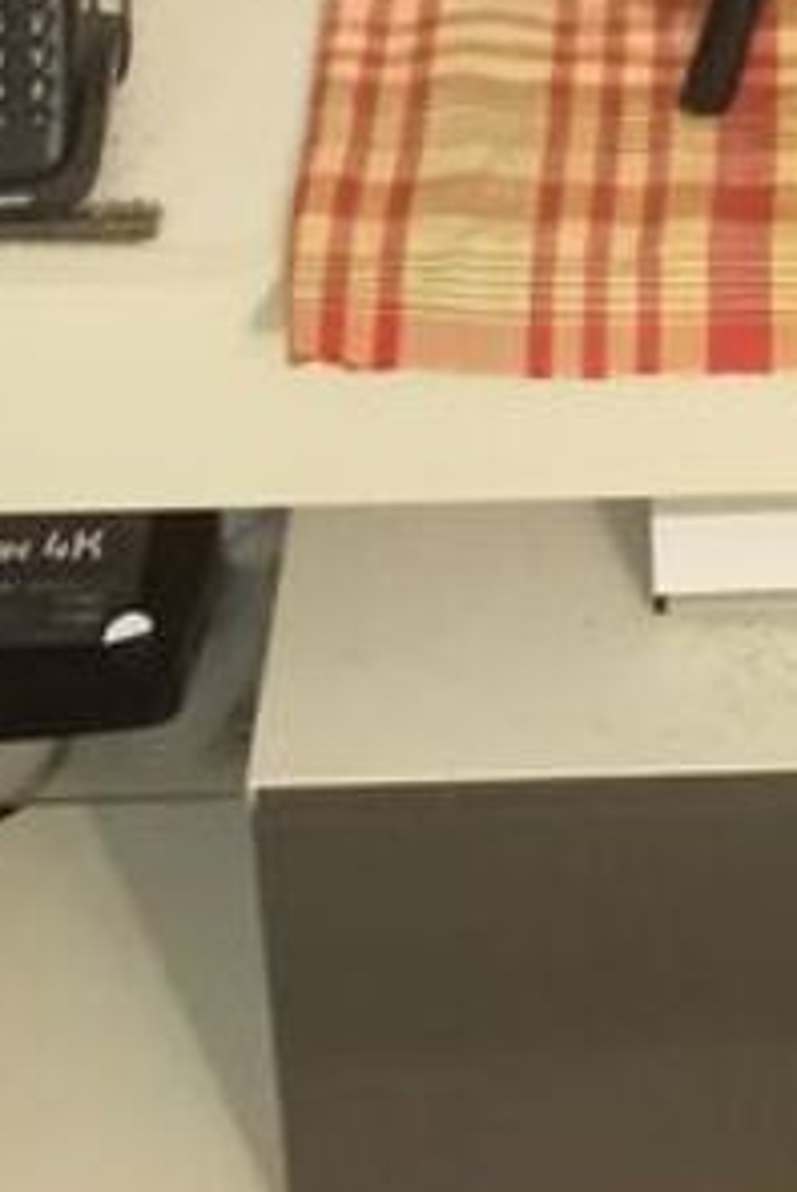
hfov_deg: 10.1
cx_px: 1276
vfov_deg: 15.0
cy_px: -340
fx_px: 4340
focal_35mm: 131
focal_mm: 3.46
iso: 1645
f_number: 2.2
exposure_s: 1/25
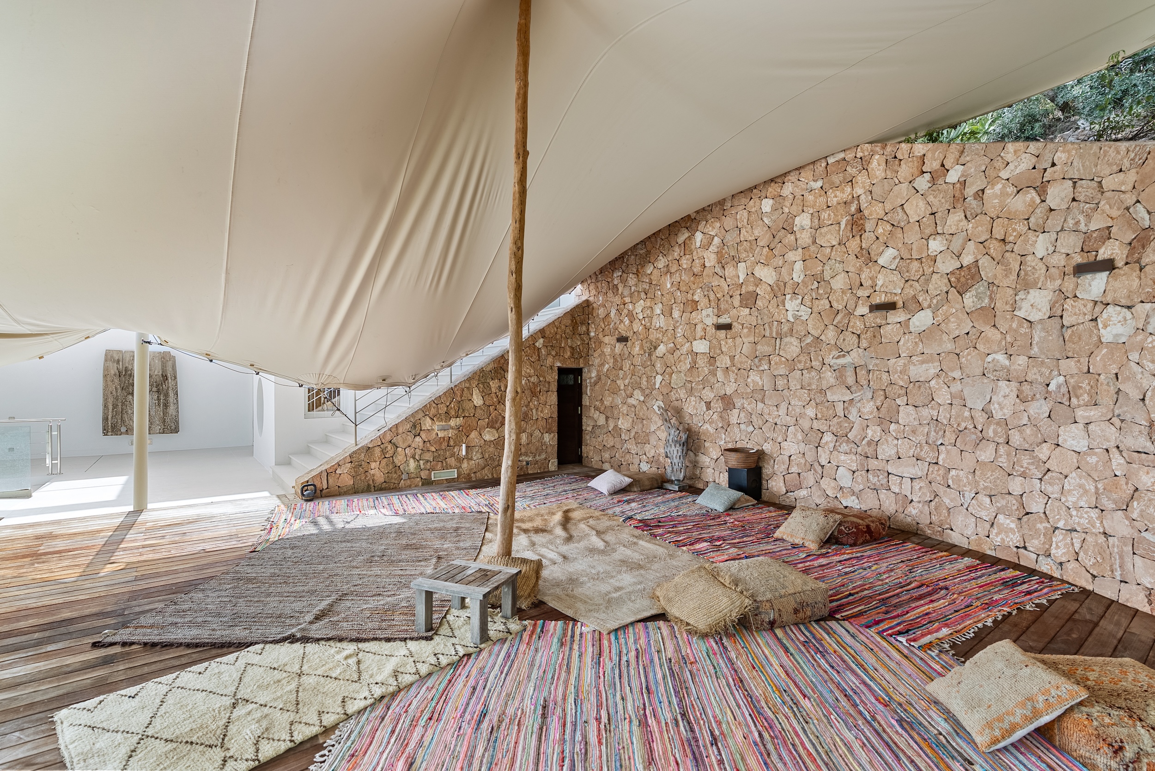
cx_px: 578
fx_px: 514
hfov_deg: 96.7
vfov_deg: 73.8
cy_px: 386
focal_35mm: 16
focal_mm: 16
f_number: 4.5
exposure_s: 1/25
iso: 125
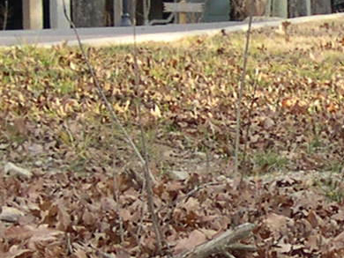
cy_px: 157
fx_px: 3301
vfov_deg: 4.5
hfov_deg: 5.9
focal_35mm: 332
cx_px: 409
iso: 100
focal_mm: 12.2
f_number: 3.4
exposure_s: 1/159
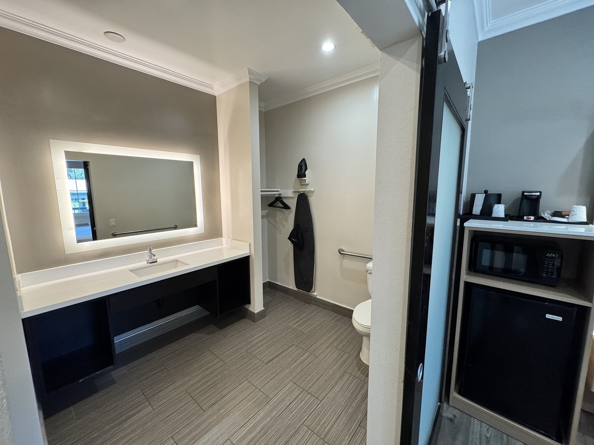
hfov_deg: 102.1
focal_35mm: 14
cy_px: 222
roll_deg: +0.1
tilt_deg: -8.6
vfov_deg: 85.7
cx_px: 297
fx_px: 240
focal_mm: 2.22
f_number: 2.2
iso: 250
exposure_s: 1/120
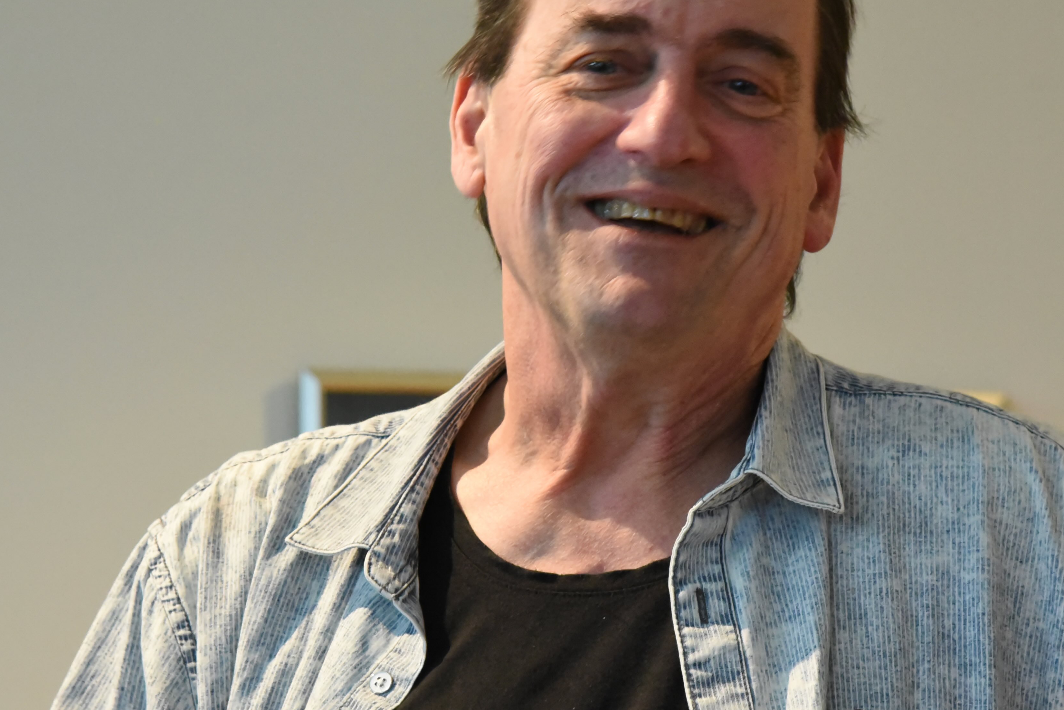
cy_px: 252
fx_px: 5114
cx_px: 483
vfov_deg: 7.9
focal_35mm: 173
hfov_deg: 11.9
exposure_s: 1/80
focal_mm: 95
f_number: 8
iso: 8000
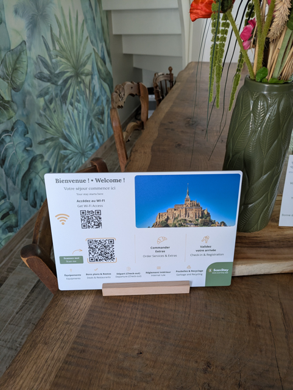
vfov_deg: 69.4
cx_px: 146
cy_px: 195
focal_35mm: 25
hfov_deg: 54.9
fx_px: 282
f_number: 1.89
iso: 169
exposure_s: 1/100
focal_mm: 5.43
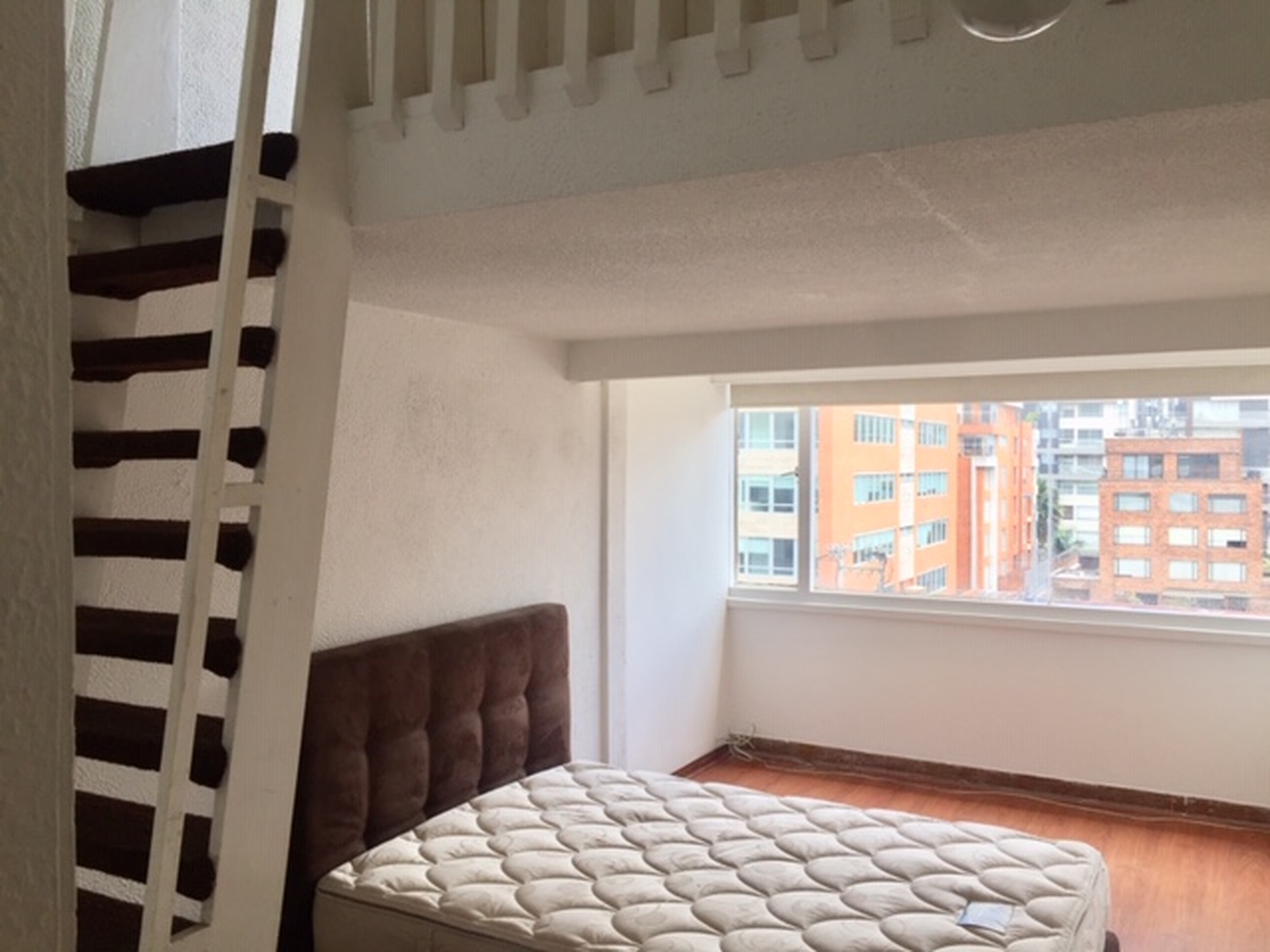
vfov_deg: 48.2
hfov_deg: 61.7
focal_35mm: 29
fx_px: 1064
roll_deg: -0.8
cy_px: 476
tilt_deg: -1.7
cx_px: 635
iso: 32
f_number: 2.2
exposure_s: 1/244
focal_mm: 4.15
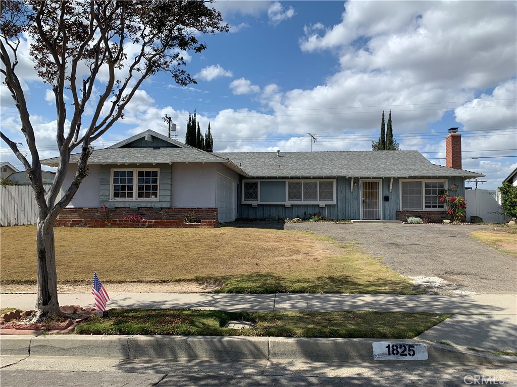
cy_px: 194
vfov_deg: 53.1
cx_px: 258
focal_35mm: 26
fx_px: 388
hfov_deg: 67.3
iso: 25
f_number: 1.8
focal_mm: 4.25
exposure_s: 1/3086
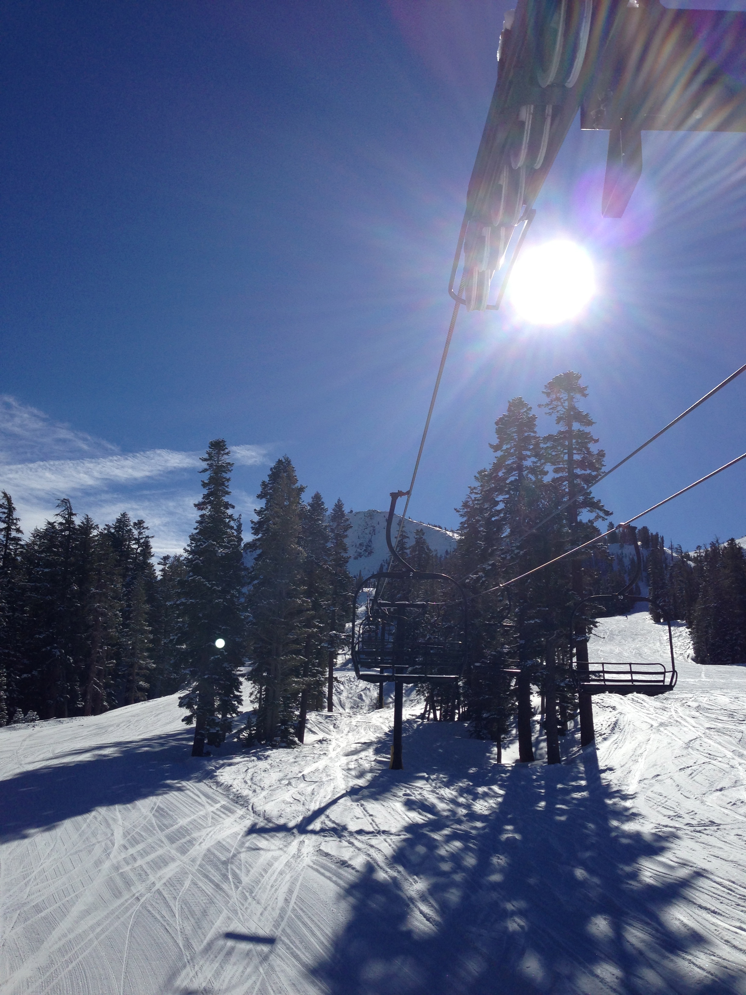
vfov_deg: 55.4
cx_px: 373
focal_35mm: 33
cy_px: 498
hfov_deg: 42.9
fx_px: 948
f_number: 2.4
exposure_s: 1/4926
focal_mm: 4.13
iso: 50
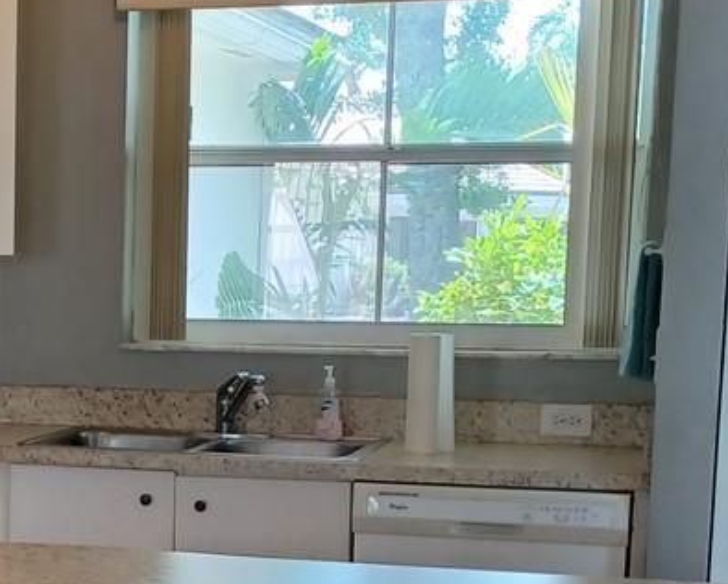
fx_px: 2135
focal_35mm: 99
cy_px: 591
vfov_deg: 15.3
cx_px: -18
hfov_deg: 18.8
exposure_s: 1/33
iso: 320
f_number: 1.8
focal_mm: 4.6
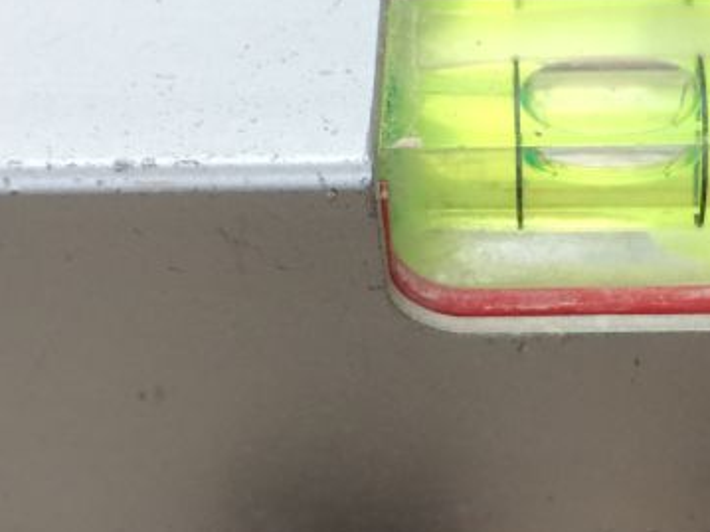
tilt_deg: -48.5
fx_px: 1620
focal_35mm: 79
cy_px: 146
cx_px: 539
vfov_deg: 18.6
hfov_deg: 24.4
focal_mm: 4.15
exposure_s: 1/33
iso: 32
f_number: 2.2
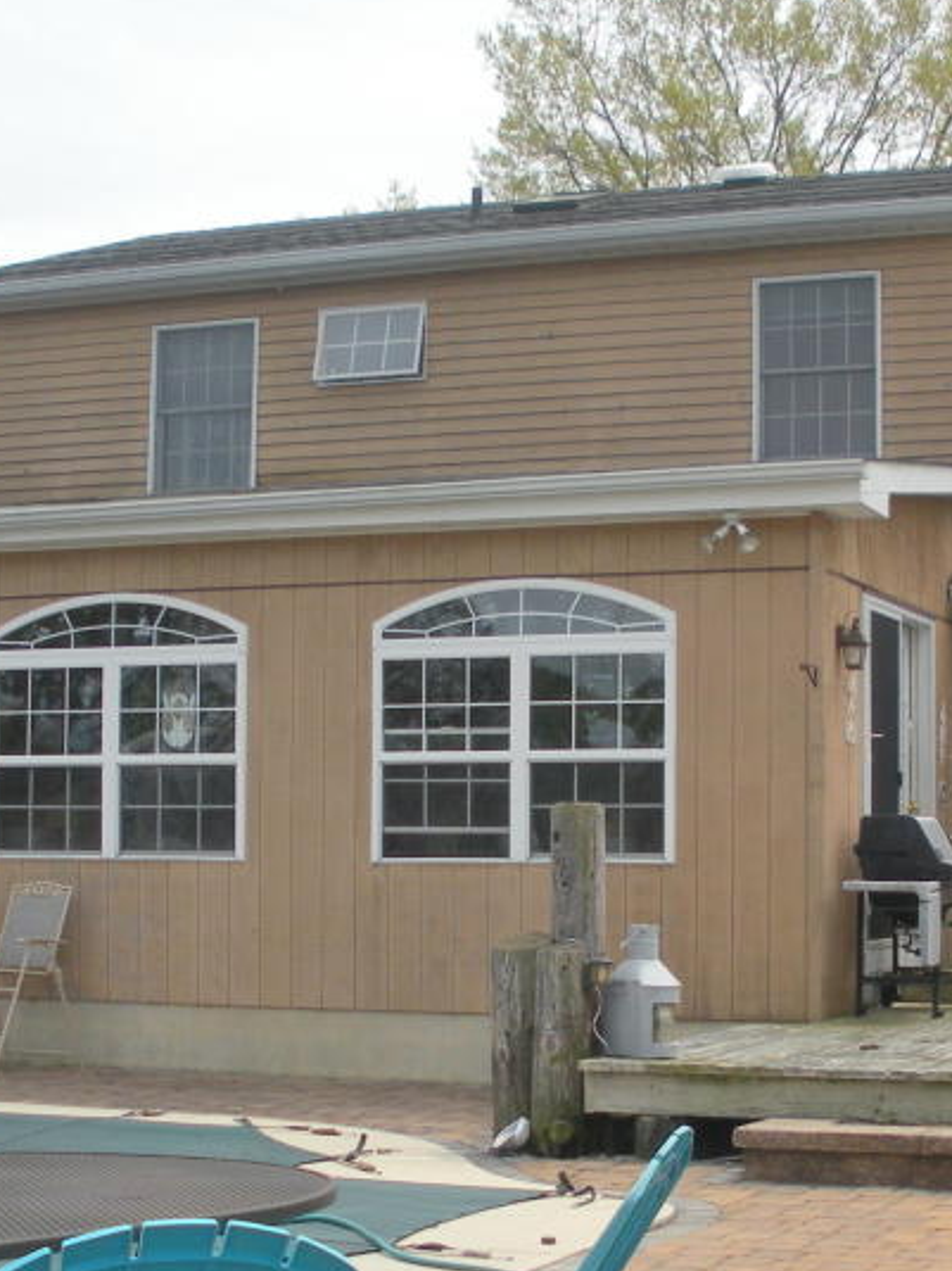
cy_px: 668
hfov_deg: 21.9
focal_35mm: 67
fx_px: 2458
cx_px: 575
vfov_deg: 29.0
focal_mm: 6.3
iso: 92
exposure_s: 1/1062
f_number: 3.5
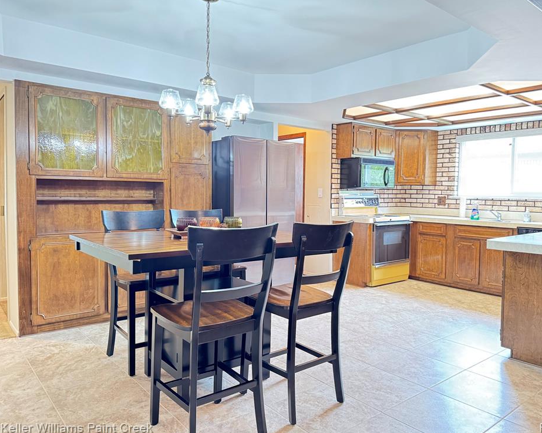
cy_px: 212
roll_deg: -0.9
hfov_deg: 65.9
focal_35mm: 26
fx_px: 417
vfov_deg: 54.9
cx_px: 298
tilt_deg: -2.6
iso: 1250
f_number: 1.78
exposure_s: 1/30
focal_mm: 6.76
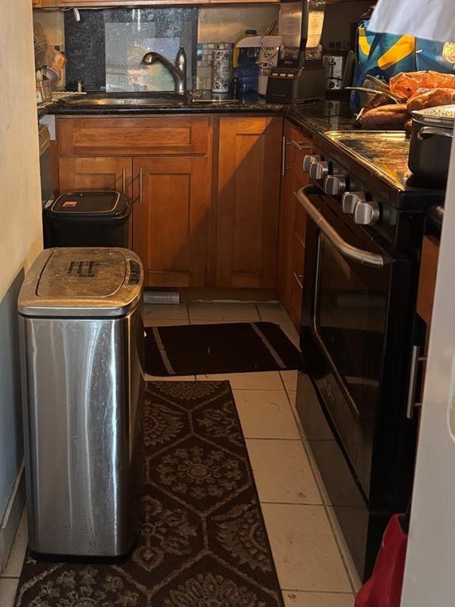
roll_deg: -0.5
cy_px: 211
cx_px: 101
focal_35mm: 41
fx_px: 718
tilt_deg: -14.7
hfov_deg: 34.2
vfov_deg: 45.2
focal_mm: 5.96
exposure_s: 1/60
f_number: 1.6
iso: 320
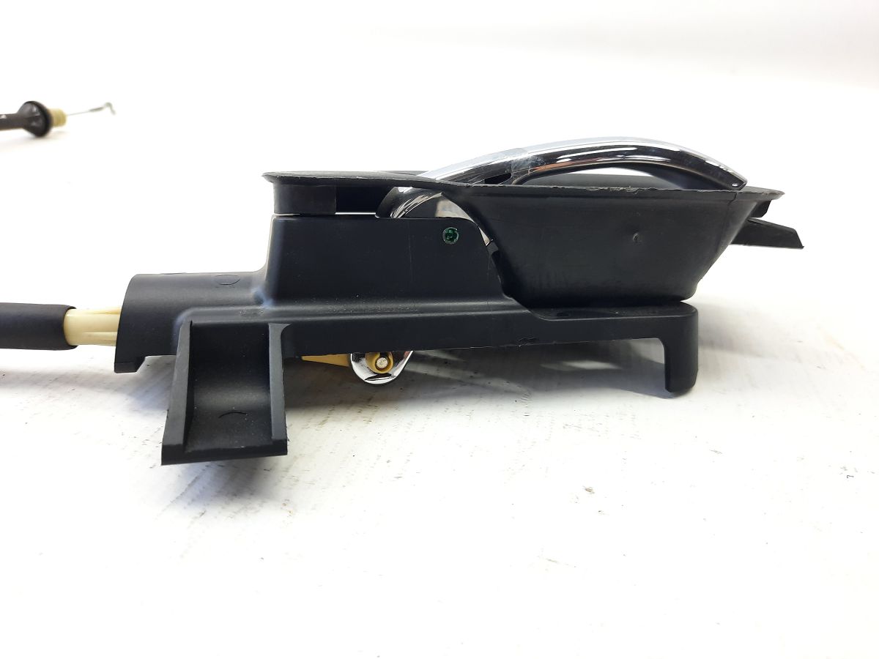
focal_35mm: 25
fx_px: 635
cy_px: 330
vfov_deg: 54.9
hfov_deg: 69.4
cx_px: 440
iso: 125
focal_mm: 4.6
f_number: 2
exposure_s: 1/50
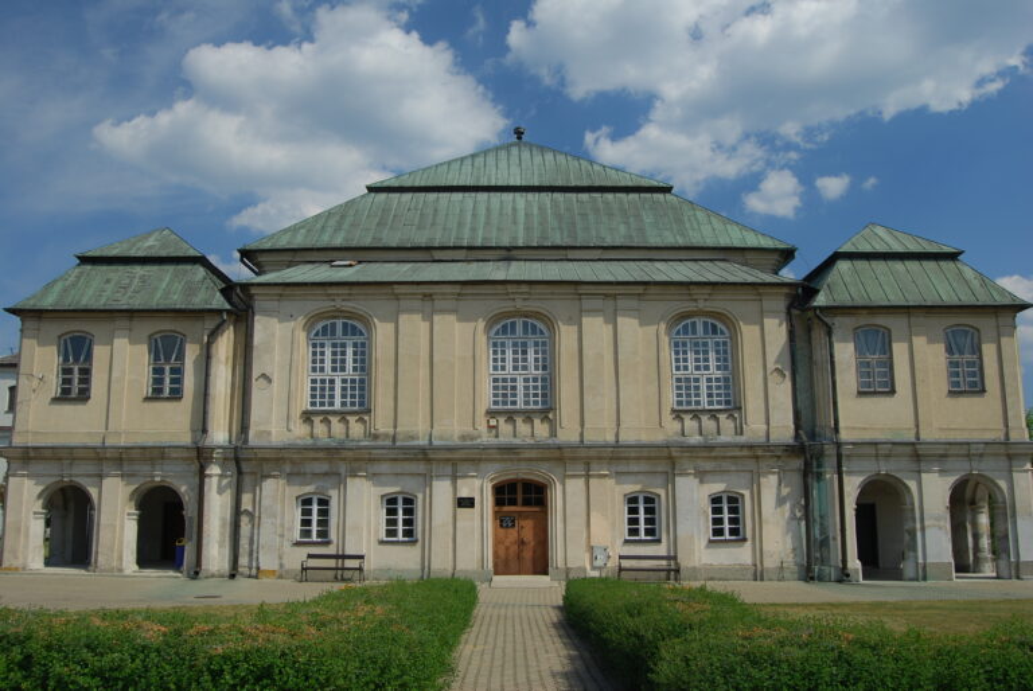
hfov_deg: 61.9
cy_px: 346
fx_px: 862
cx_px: 516
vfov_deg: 43.7
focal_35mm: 30
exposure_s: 1/160
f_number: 8
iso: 100
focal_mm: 20
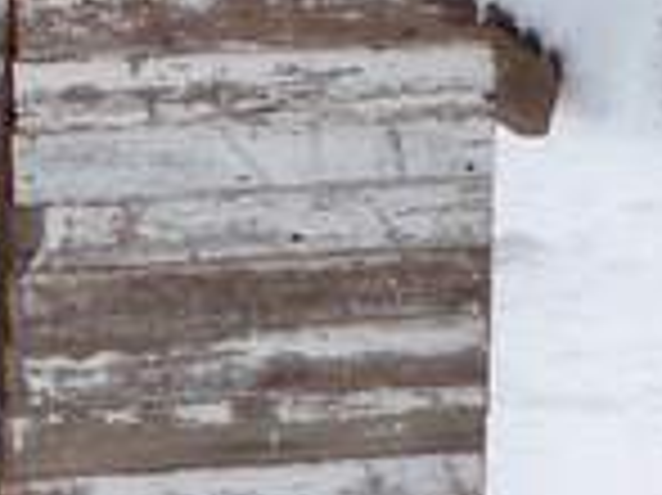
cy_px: 486
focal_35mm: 650
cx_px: -1365
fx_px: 12421
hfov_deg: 3.0
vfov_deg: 2.3
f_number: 5.7
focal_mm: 18.8
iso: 64
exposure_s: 1/500
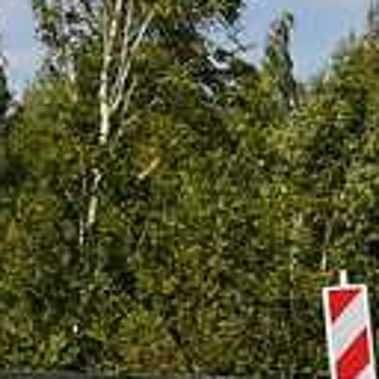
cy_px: -271
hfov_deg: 2.6
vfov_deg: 2.7
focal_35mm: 646
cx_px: -1217
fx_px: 8002
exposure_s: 1/1600
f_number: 6.3
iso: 200
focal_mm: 50
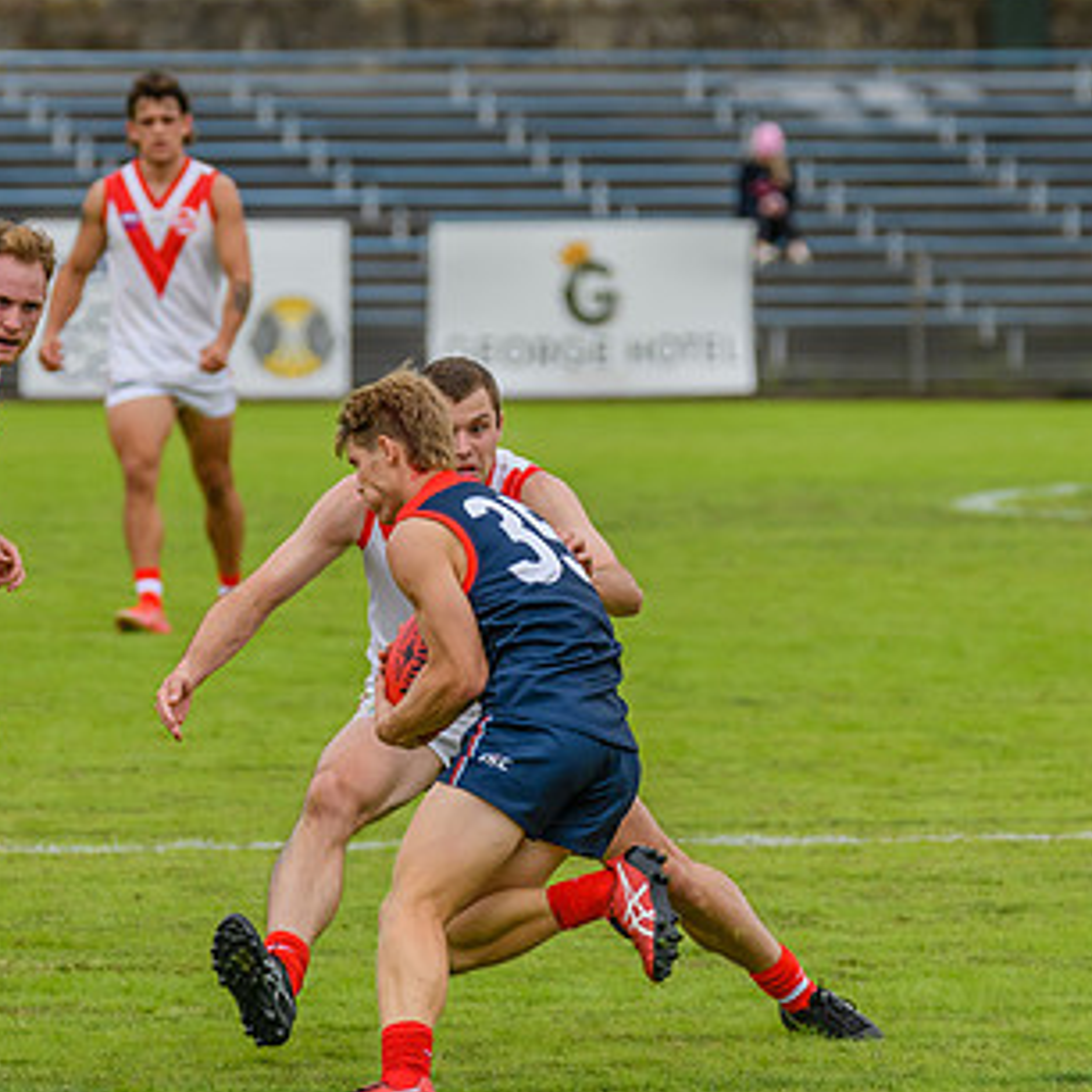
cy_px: 575
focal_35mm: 521
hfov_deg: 3.4
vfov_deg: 3.4
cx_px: 447
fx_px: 18595
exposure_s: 1/2500
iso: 800
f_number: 5.6
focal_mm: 270
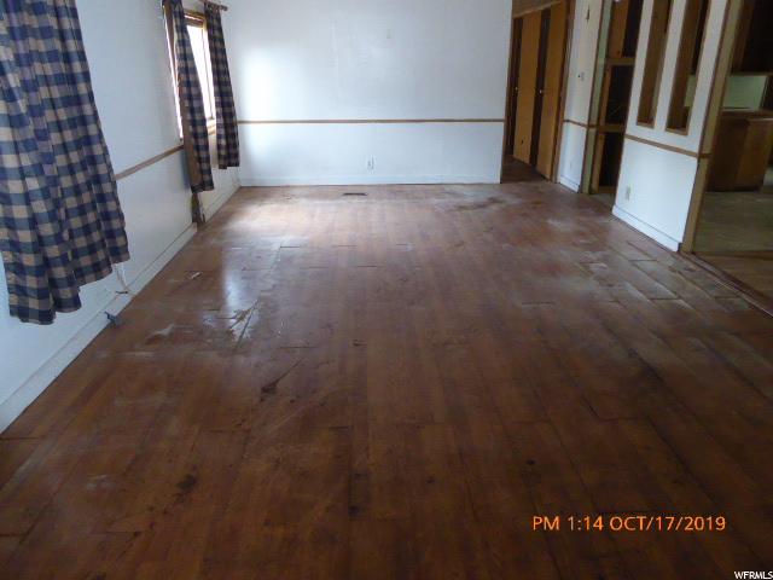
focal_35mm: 25
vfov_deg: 54.9
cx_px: 386
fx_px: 558
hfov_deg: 69.4
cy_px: 290
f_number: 3.3
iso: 800
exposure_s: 1/60
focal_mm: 4.3
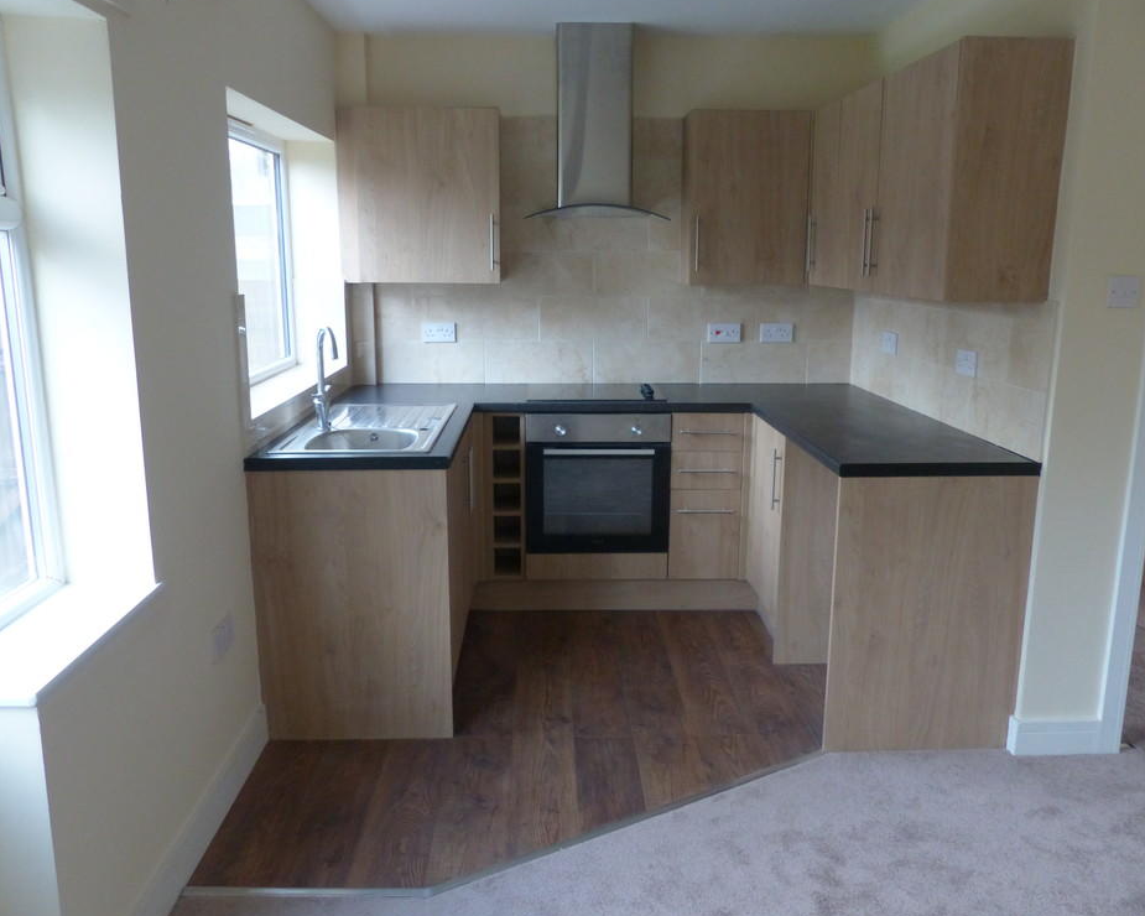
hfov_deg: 64.1
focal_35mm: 27
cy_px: 447
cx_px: 572
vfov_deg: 53.2
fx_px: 915
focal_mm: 4.5
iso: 250
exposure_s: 1/60
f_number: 2.8
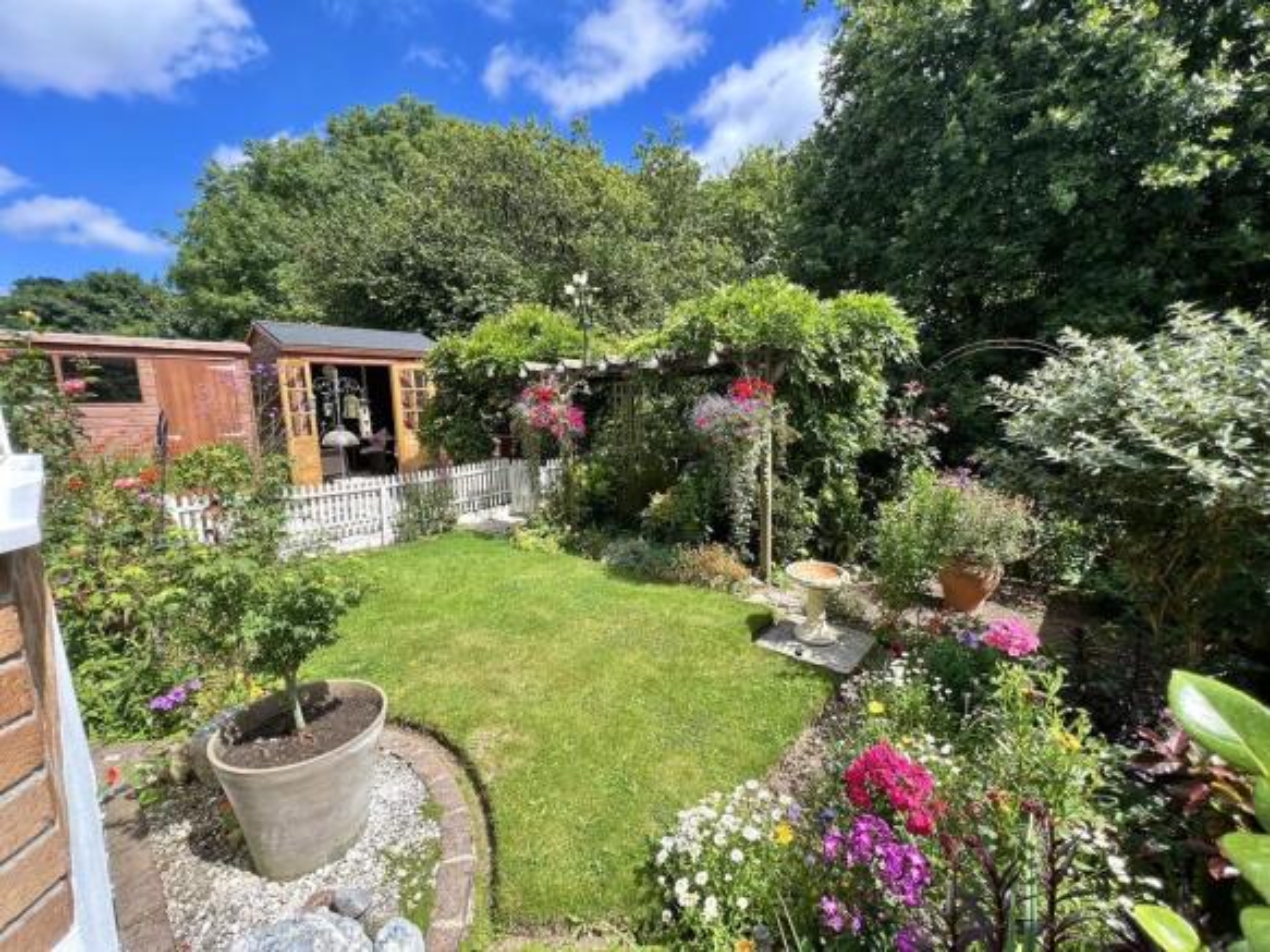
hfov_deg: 106.2
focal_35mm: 13
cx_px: 635
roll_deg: +1.6
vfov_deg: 89.9
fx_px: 477
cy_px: 476
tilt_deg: -9.0
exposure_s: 1/694
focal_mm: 1.57
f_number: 1.8
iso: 32
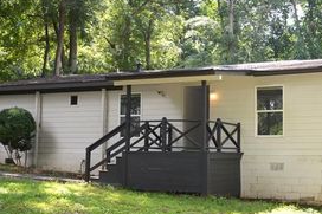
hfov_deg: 34.2
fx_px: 518
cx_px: 219
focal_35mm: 58
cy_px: 124
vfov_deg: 23.4
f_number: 4
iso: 100
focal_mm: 21
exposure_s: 1/160
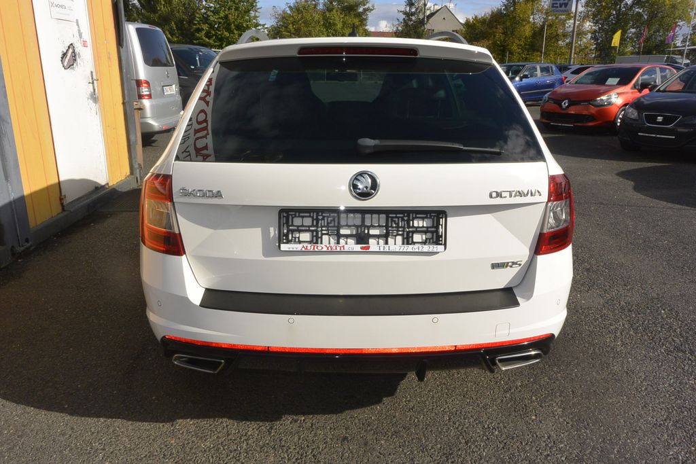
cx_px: 348
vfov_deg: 47.9
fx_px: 522
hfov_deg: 67.4
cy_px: 232
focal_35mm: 27
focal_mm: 10
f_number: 13
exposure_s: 1/250
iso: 160
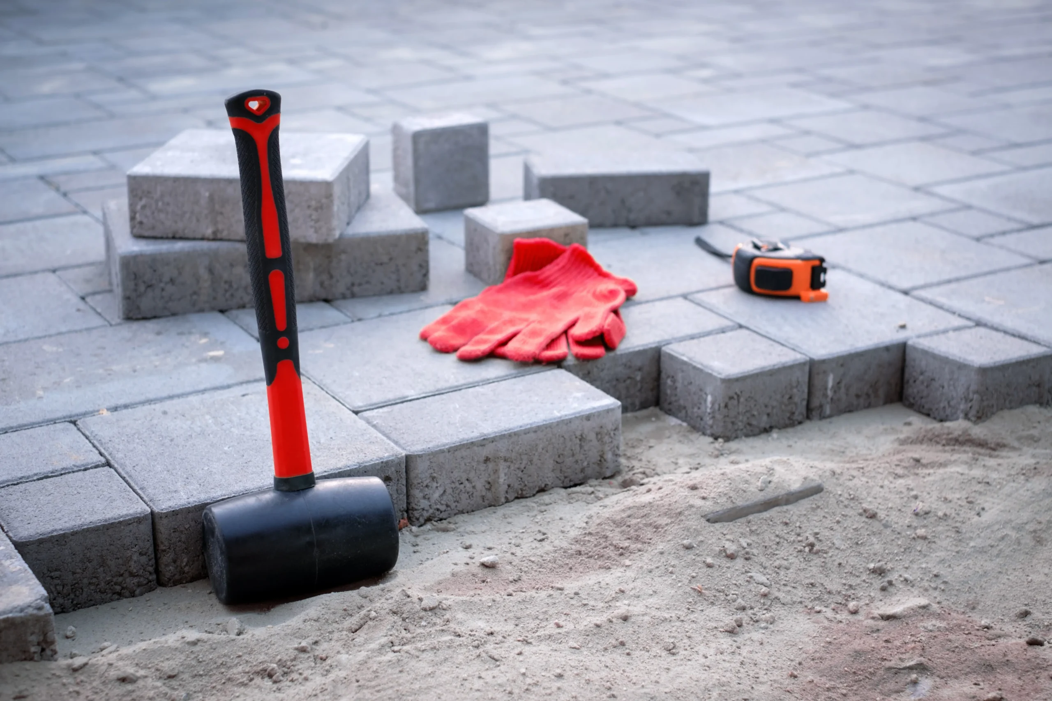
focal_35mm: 53
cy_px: 350
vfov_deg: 25.5
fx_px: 1549
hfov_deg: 37.5
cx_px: 526
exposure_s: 1/125
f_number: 3.6
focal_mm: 35
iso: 200
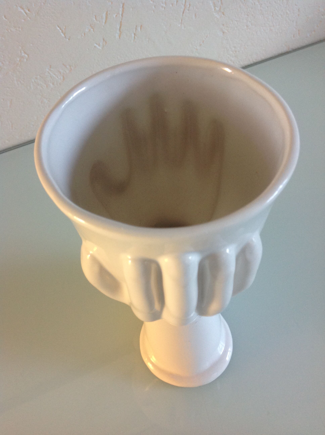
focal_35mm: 35
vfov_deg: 52.7
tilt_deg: -53.5
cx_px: 162
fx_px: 439
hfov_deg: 40.6
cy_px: 218
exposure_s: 1/17
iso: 100
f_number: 2.4
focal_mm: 4.28
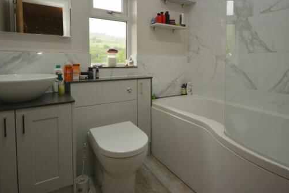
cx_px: 147
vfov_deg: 57.1
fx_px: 174
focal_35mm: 22
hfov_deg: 79.4
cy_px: 69
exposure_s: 1/60
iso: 280
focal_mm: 11
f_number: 4.2
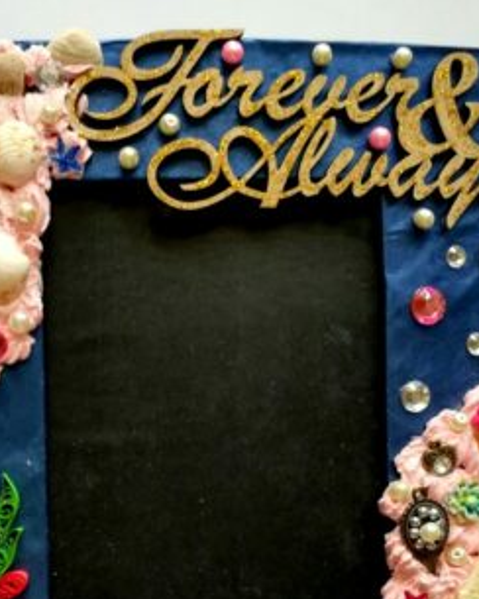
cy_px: 440
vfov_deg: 36.6
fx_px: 886
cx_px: 175
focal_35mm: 50
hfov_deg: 30.1
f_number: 2.2
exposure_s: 1/33.3
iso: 80
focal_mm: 3.83
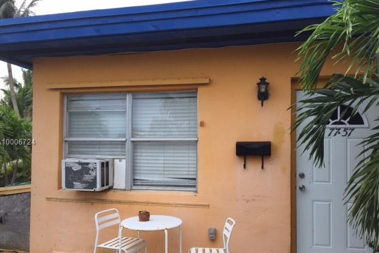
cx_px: 190
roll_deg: -2.1
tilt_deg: +3.4
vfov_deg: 42.2
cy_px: 143
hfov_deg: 60.3
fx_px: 326
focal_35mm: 31
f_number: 2.2
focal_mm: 4.15
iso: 32
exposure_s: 1/775
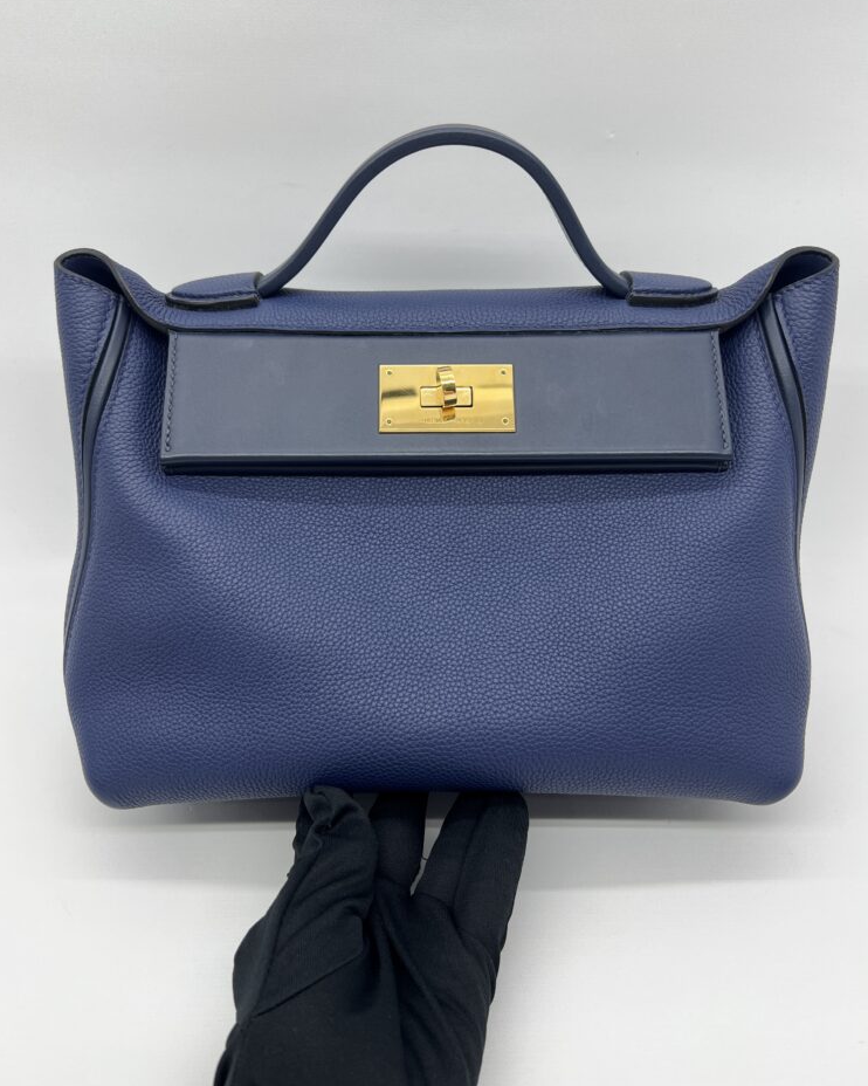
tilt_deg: -30.0
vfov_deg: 62.1
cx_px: 428
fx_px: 899
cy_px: 488
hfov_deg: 51.5
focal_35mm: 28
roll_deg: -1.0
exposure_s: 1/111
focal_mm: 5.7
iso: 32
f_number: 1.5
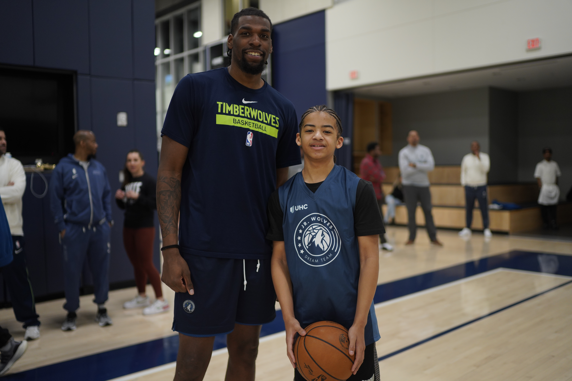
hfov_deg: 54.4
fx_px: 556
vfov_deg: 37.9
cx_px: 286
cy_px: 190
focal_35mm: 35
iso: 640
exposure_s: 1/1000
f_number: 1.4
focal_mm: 35
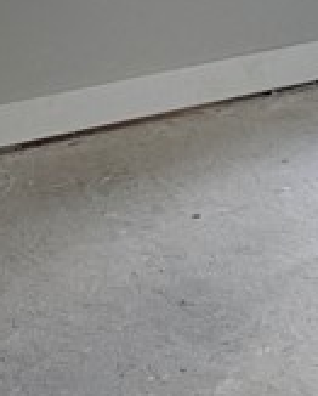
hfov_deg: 8.3
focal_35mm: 147
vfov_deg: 12.6
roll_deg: +2.8
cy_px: -134
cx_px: 1058
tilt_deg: -11.6
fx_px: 1725
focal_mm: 6.76
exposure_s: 1/183
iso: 64
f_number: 1.78
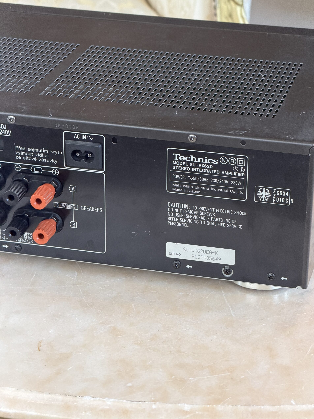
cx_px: 158
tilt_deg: -24.6
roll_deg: -1.1
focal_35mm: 101
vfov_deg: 19.4
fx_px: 1222
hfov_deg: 14.6
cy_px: 210
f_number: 2.8
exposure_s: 1/111
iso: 400
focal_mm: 16.89
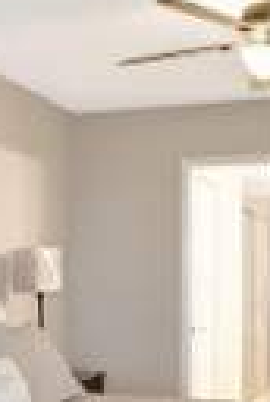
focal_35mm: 56
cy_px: 300
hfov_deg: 24.2
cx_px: 182
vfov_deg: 34.8
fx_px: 627
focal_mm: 10
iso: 4000
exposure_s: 1/15
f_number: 8
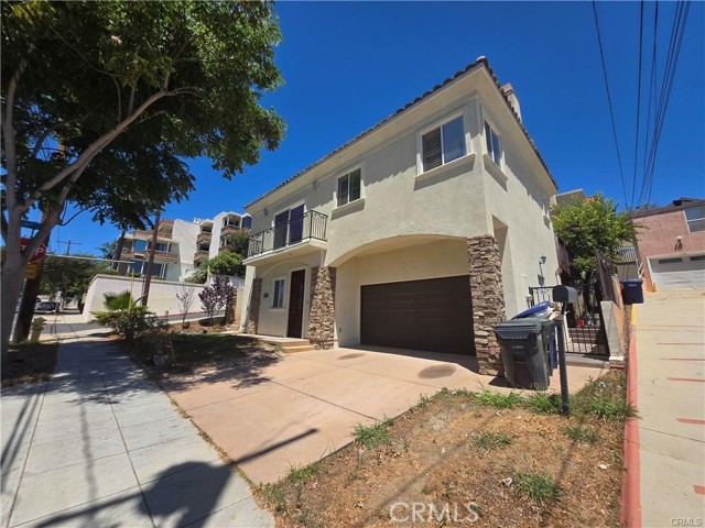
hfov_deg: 106.2
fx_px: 265
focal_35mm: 13
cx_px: 352
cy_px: 264
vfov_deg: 89.9
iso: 25
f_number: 2.2
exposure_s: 1/1361
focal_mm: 1.7
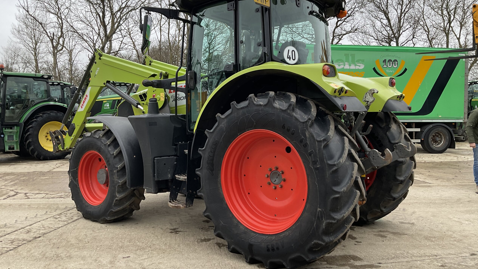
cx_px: 242
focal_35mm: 32
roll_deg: +3.2
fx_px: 406
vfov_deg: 36.7
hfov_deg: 61.0
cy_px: 124
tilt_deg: +2.4
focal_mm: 3
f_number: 1.8
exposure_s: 1/167
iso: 16
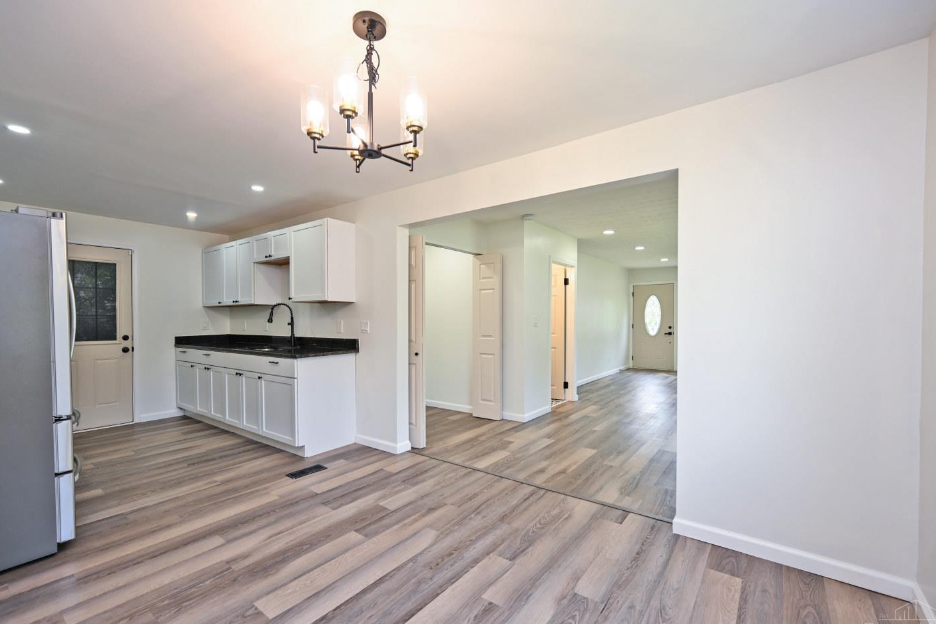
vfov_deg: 73.8
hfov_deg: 96.7
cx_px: 464
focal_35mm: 16
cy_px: 320
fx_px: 416
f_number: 4.5
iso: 200
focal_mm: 15
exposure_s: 1/60
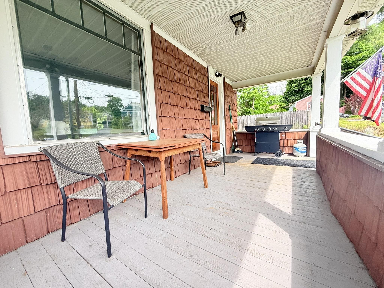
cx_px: 192
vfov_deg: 85.7
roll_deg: +3.4
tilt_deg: -3.3
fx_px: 155
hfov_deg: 102.1
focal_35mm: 14
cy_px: 144
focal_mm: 2.22
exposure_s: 1/277
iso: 50
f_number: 2.2
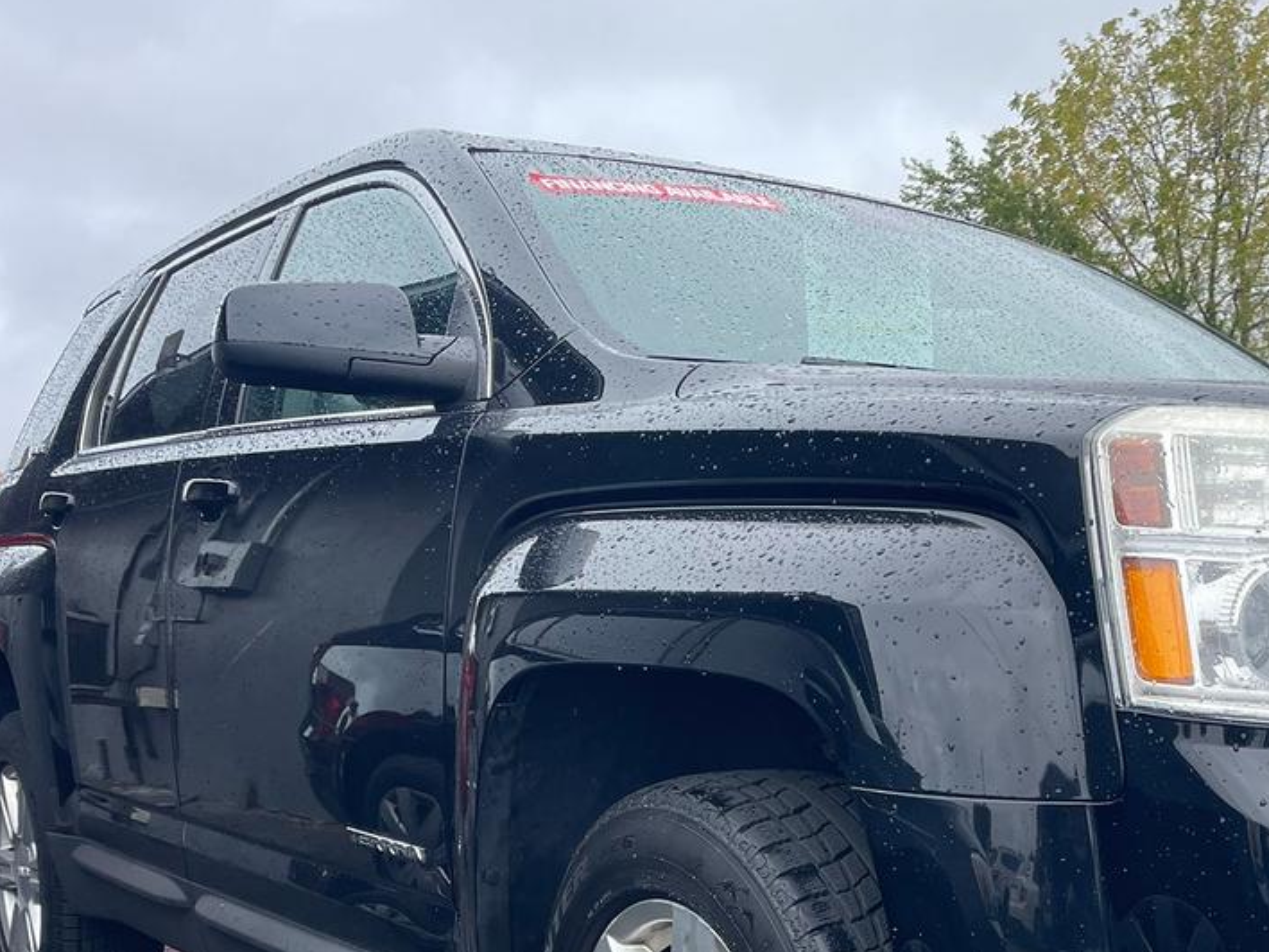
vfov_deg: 29.6
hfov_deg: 38.6
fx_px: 1723
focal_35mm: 47
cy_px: 850
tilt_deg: -7.5
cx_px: 1056
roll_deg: +4.9
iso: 32
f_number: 1.6
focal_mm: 4.2
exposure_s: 1/711
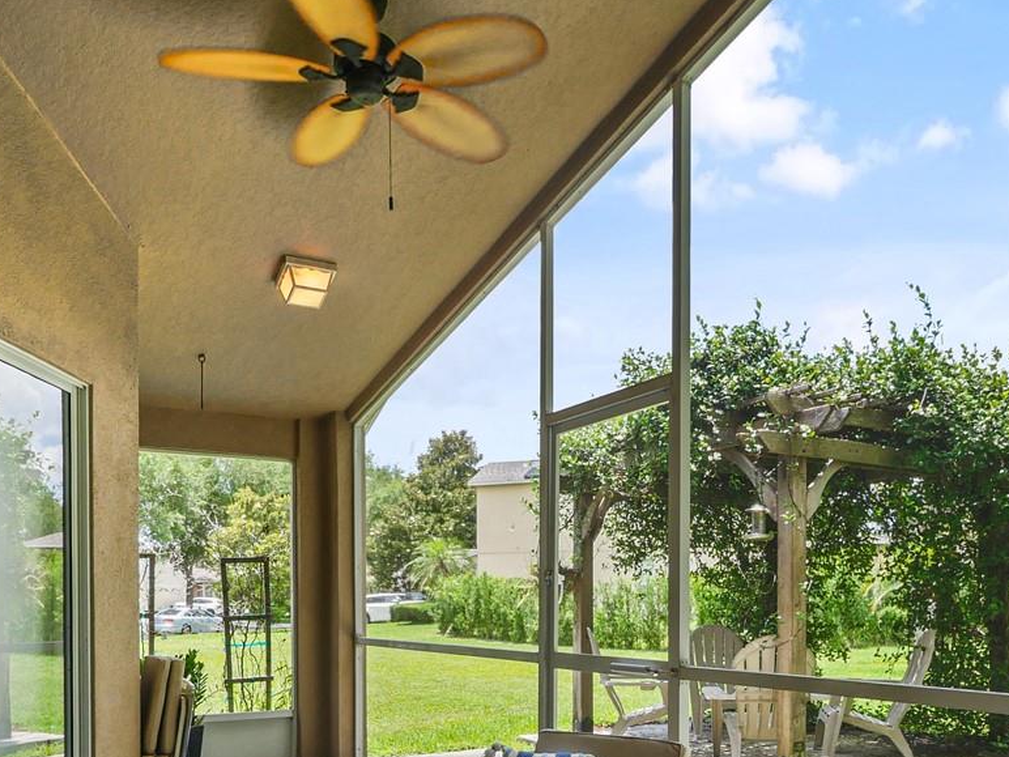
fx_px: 845
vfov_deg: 45.2
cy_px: 630
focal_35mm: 29
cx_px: 527
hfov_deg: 61.6
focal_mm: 7
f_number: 5
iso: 200
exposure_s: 1/200
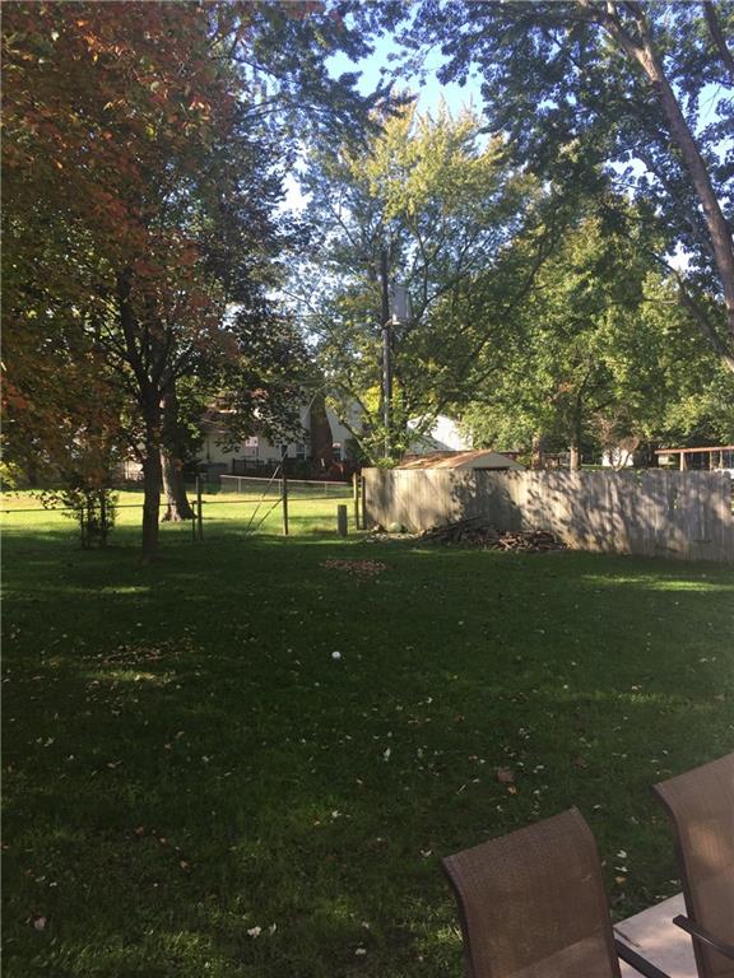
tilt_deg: +0.3
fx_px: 820
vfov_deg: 61.7
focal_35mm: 29
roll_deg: +1.4
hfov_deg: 48.2
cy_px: 489
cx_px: 367
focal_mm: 4.15
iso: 32
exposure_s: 1/278
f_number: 2.2
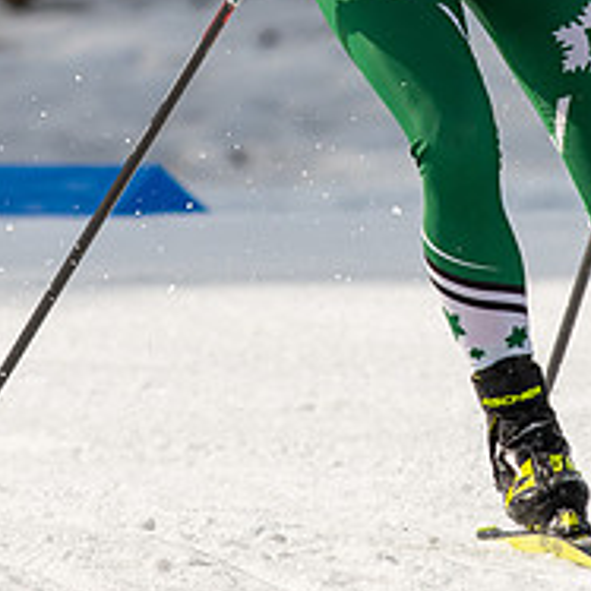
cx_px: 418
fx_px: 27622
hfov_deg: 1.2
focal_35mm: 1430
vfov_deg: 1.2
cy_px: -118
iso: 400
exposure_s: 1/2000
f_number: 6.3
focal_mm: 300
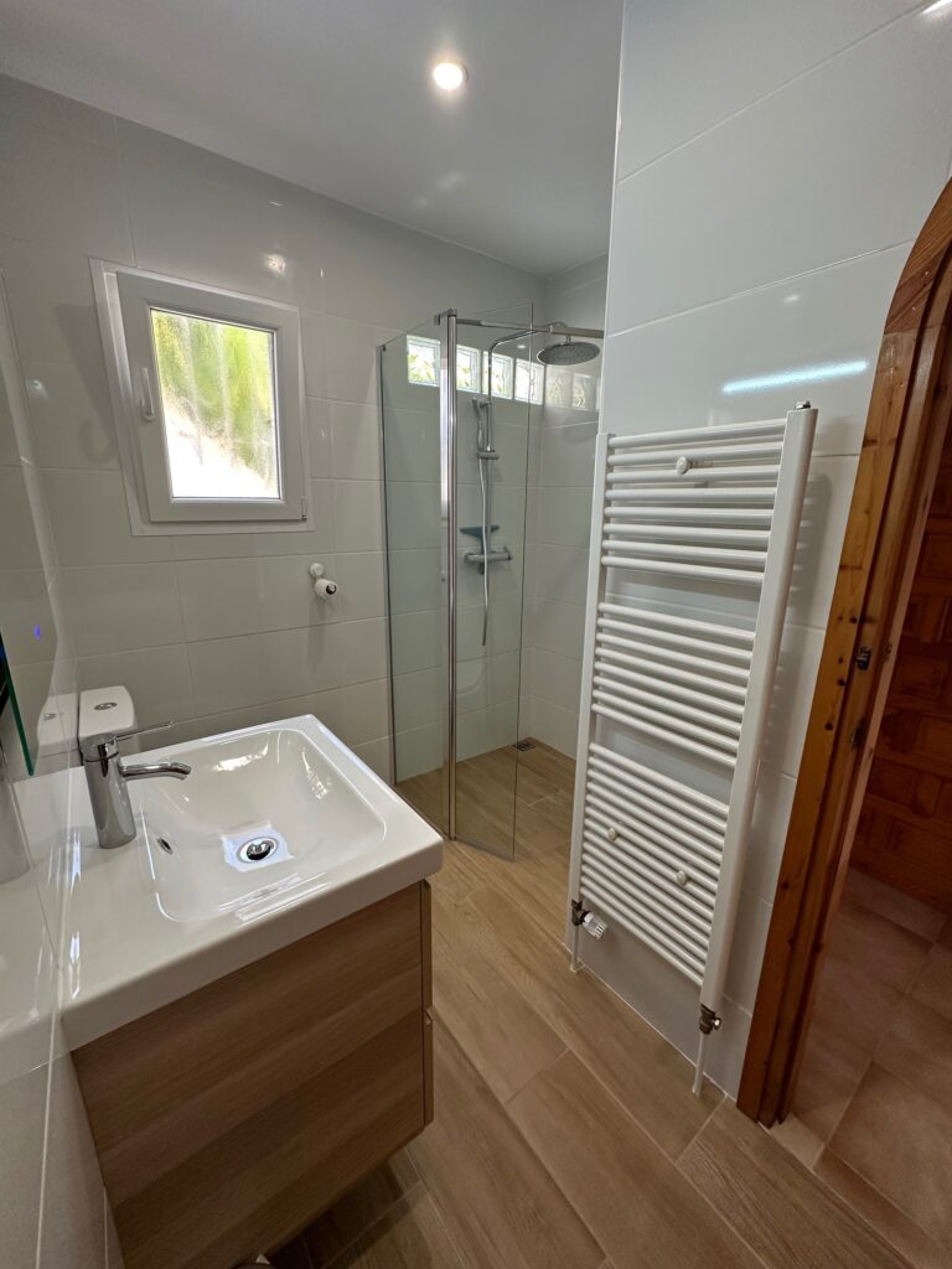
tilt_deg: -14.2
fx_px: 513
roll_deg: -0.3
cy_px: 634
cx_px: 476
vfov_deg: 102.1
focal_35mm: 14
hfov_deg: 85.7
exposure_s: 1/99
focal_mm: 2.22
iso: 125
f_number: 2.2
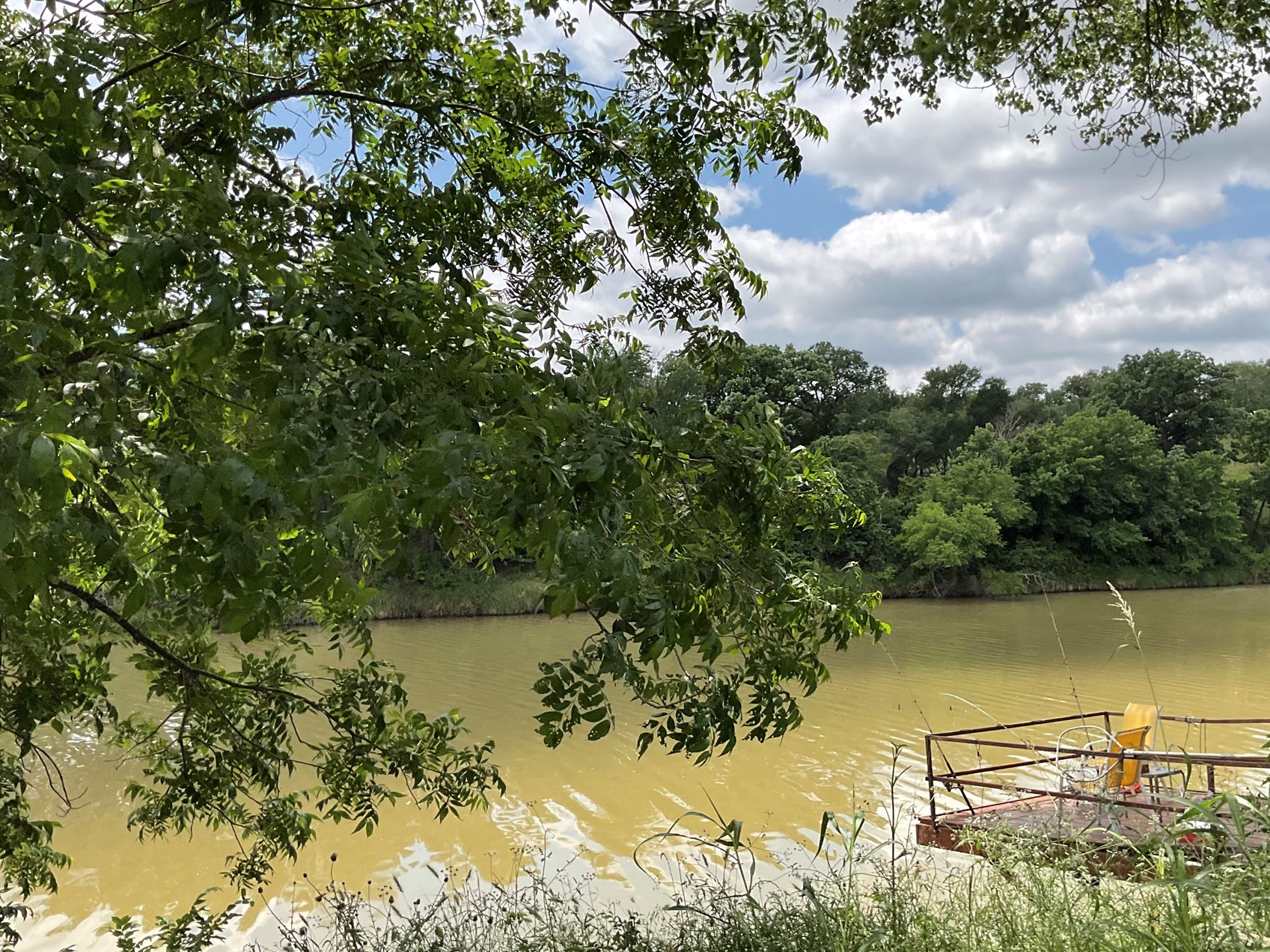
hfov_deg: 52.4
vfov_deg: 40.7
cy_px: 518
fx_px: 1284
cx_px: 735
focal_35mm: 35
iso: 16
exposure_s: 1/1534
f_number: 1.8
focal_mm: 3
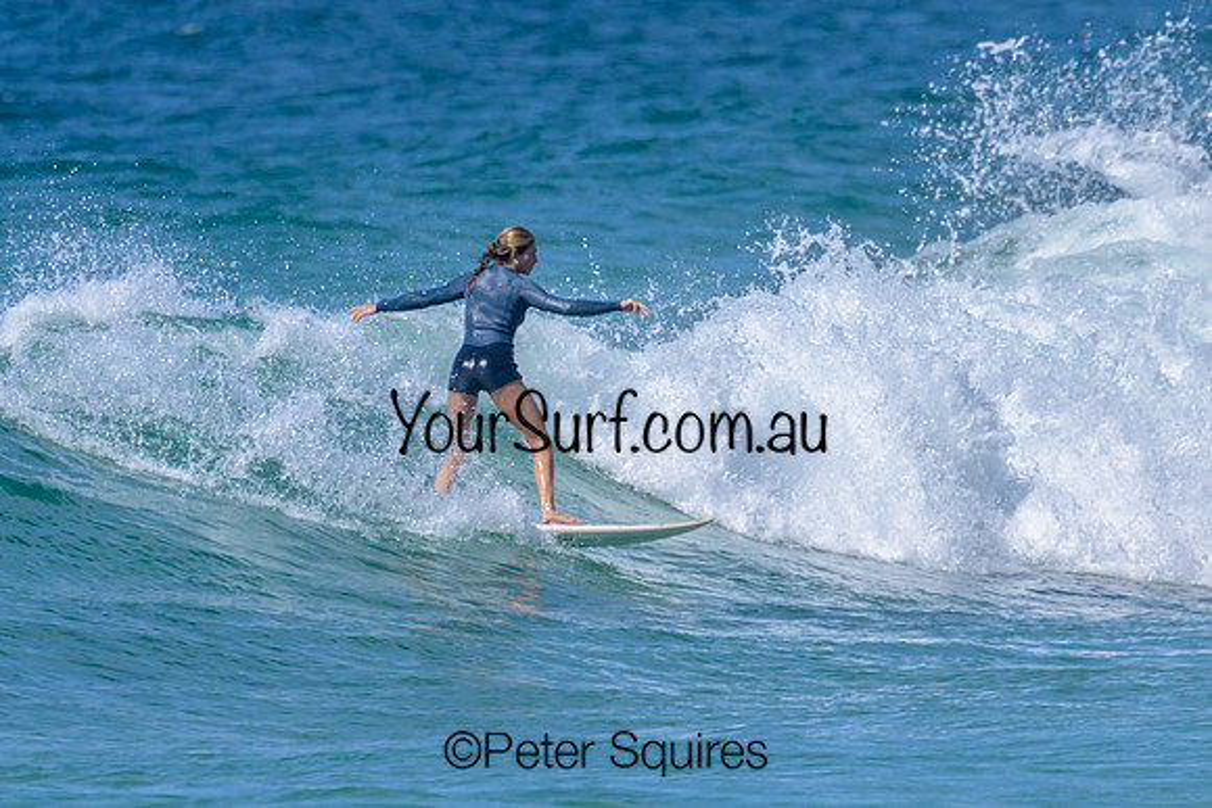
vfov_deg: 1.3
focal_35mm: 1098
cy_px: 426
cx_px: 381
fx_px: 36960
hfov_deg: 1.9
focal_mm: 800
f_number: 11
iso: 720
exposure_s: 1/2000
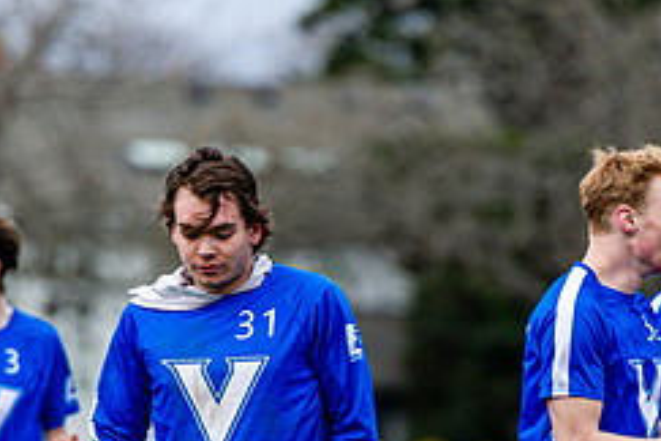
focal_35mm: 477
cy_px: 520
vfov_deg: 2.9
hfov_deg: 4.3
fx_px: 8758
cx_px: 411
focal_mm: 200
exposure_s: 1/1250
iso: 200
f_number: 2.8
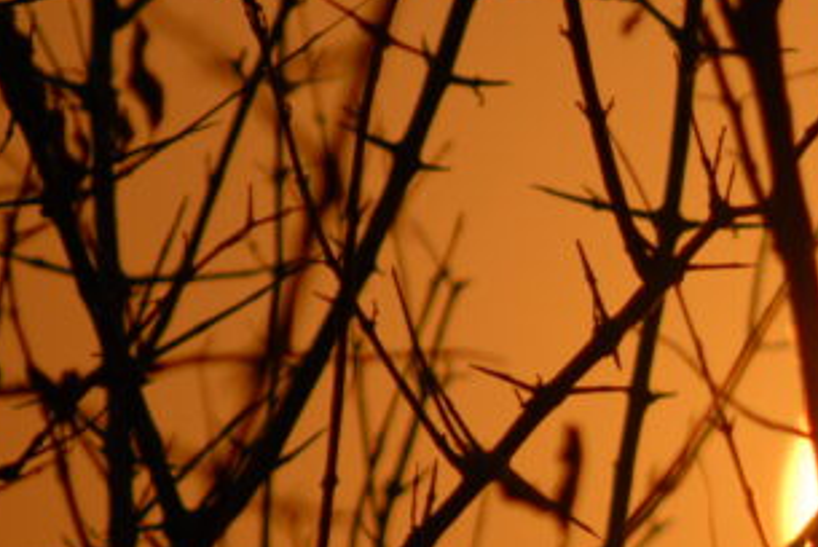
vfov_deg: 1.1
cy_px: 578
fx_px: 27474
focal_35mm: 1208
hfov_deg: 1.7
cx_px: 1244
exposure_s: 1/1250
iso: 100
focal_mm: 240
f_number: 6.3
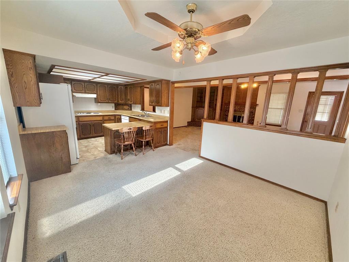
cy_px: 131
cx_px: 174
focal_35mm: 14
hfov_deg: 102.1
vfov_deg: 85.7
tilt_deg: -12.2
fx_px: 141
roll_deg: -2.2
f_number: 2.2
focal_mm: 2.22
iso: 160
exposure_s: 1/120
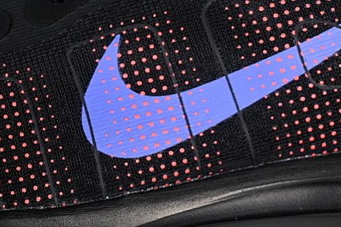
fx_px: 1581
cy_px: 150
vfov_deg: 8.2
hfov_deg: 12.3
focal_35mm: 167
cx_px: 253
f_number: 6.3
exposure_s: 1/60
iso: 160
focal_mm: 50
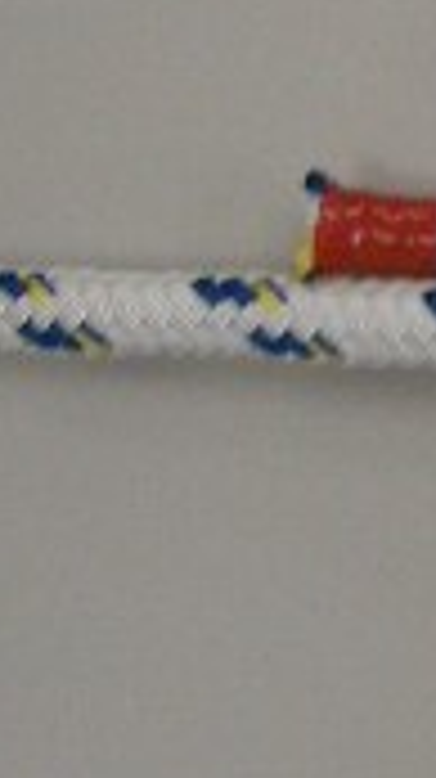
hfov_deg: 8.0
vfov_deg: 15.2
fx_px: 2905
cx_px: 1025
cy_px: 184
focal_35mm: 141
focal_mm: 5.8
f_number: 2.6
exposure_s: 1/60
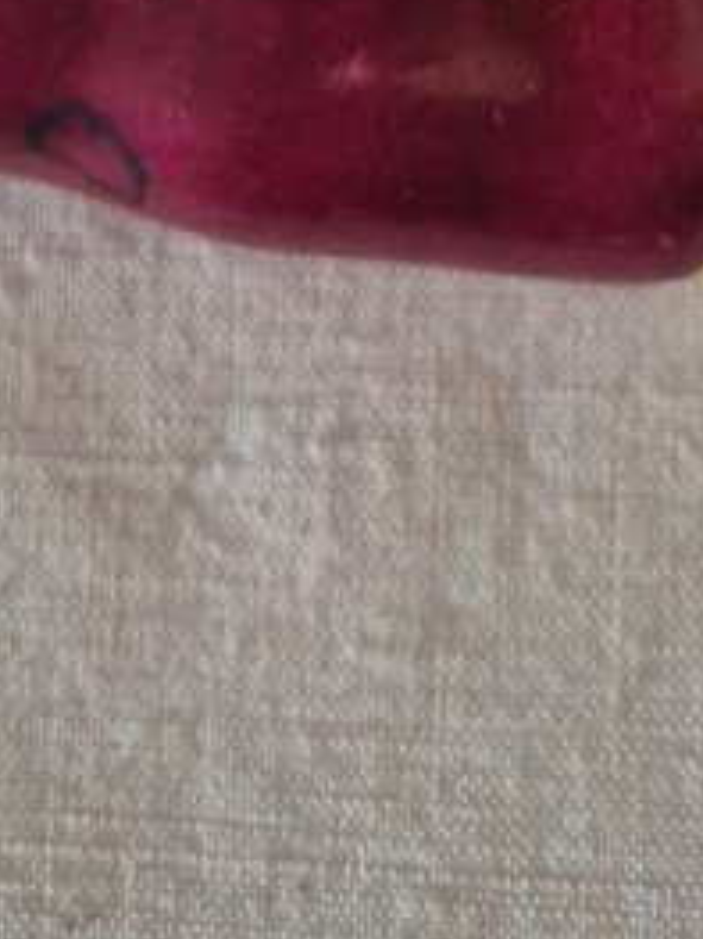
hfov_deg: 14.1
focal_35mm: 105
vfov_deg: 15.3
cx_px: 375
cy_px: -910
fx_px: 2846
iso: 640
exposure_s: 1/100
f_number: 1.8
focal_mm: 5.4
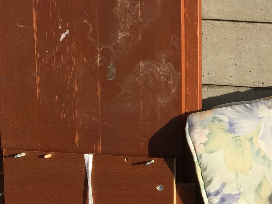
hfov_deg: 19.0
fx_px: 723
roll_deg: -0.7
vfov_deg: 16.1
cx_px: 393
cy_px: 113
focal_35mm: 92
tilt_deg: -30.5
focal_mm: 4.15
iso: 32
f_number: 2.2
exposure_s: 1/2326
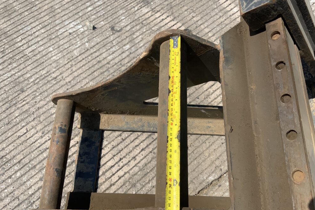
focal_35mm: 31
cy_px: 111
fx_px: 271
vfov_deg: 42.3
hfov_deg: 60.3
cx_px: 160
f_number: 1.8
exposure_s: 1/2320
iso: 20
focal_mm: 3
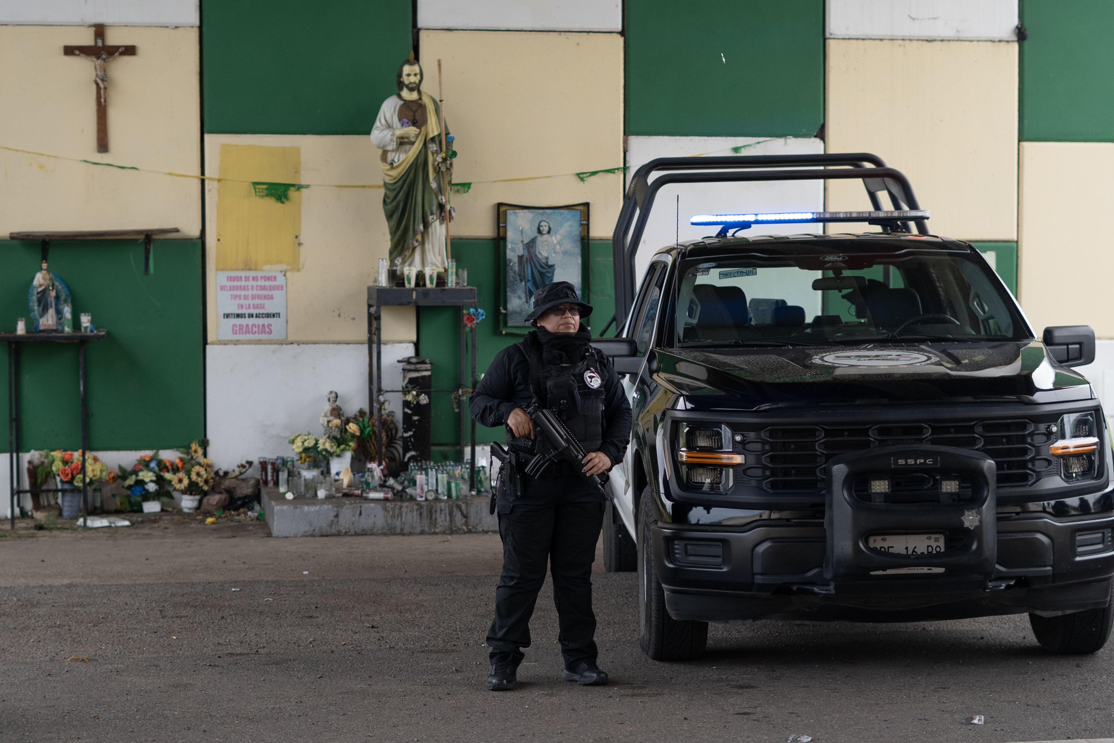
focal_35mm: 75
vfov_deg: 18.2
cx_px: 557
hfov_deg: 27.0
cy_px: 372
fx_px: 2321
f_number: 2.2
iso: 400
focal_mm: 50
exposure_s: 1/3200
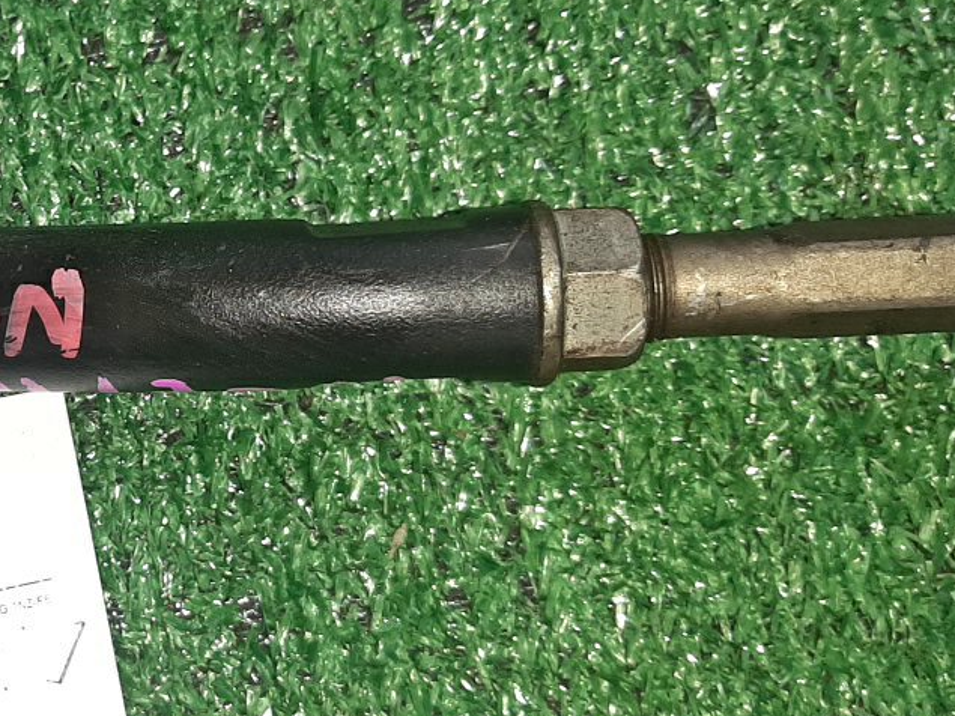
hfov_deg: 30.2
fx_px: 1627
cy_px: 347
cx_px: -26
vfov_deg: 24.8
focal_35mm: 59
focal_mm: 3.93
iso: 79
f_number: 1.7
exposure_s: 1/50
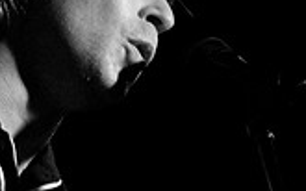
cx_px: 142
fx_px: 1801
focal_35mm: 216
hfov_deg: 9.7
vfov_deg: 6.0
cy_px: 228
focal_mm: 52
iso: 800
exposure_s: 1/60
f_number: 2.8
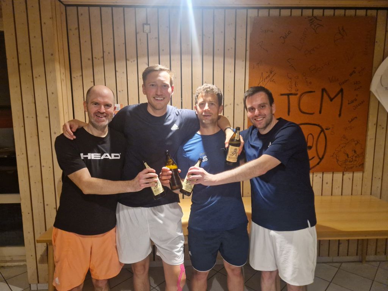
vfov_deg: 58.9
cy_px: 146
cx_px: 194
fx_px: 258
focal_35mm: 23
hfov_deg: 73.9
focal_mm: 5.4
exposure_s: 1/25
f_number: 1.8
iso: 800
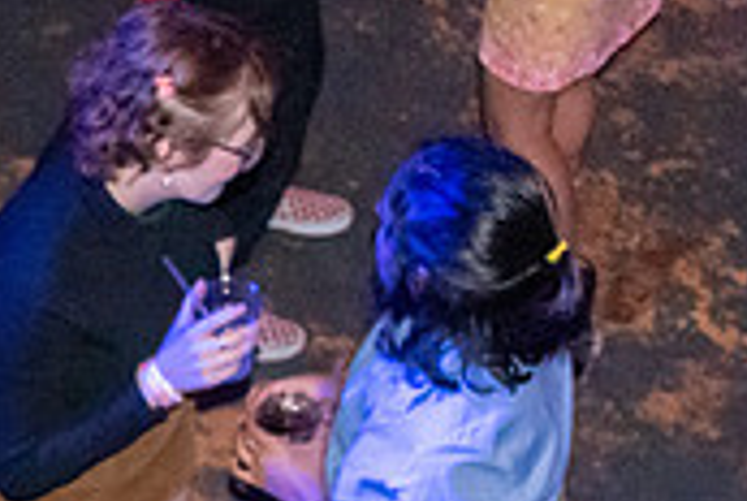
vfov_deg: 9.0
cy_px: 749
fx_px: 3097
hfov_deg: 13.2
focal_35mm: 149
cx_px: -272
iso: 6400
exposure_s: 1/60
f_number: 4.2
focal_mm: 28
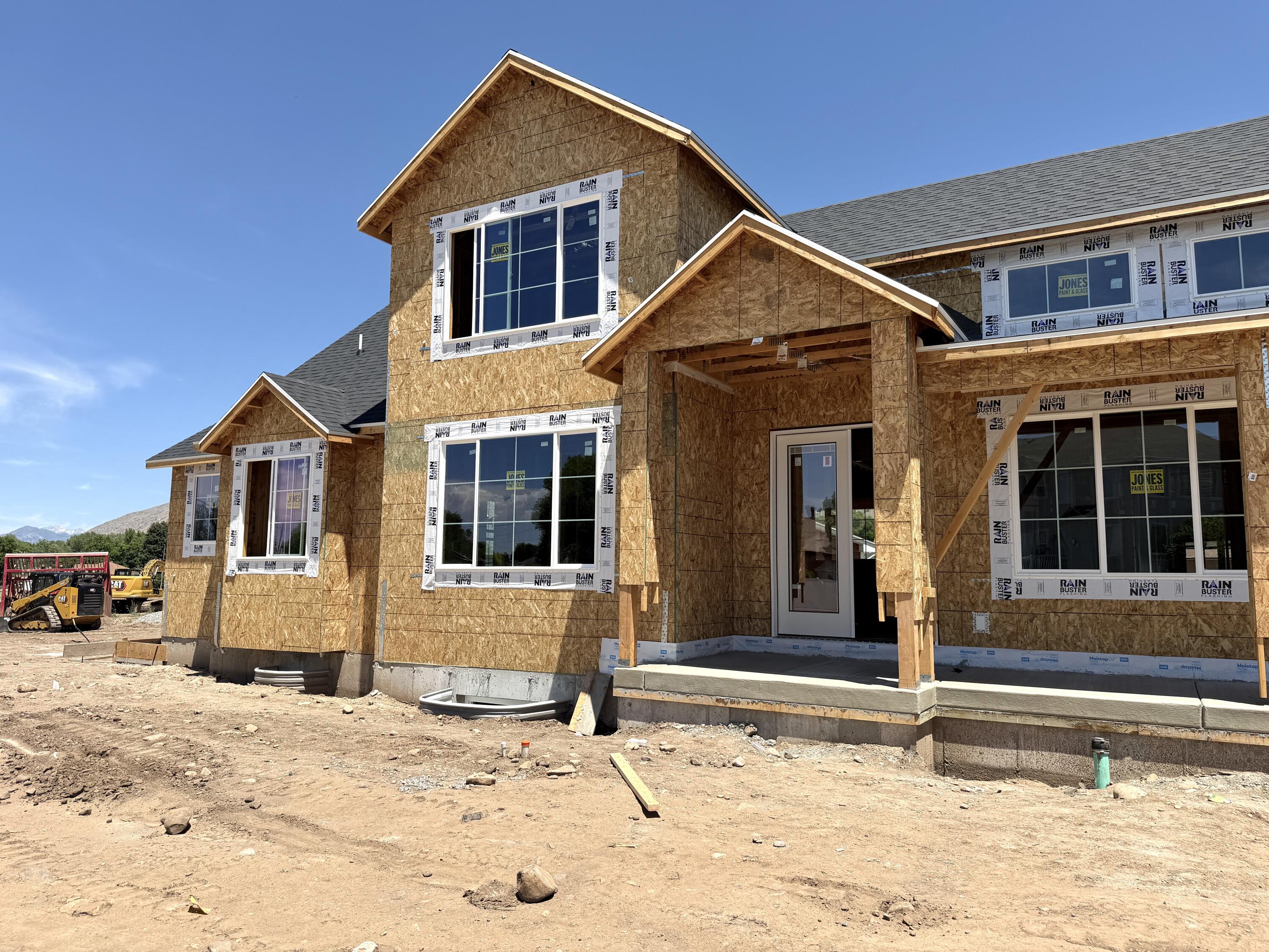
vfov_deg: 56.8
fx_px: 880
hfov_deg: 71.6
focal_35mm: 24
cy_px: 476
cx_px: 634
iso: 80
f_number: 1.78
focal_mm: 6.76
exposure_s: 1/4673
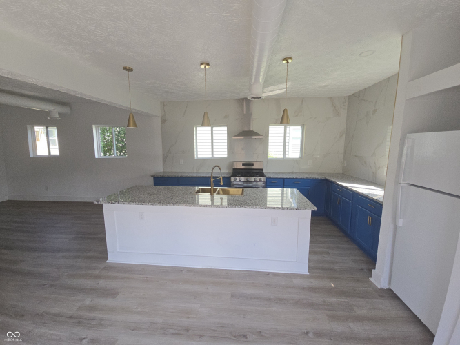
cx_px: 230
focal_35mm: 13
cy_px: 172
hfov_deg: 106.2
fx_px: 173
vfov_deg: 89.9
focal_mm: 2.2
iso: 64
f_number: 2.2
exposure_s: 1/120
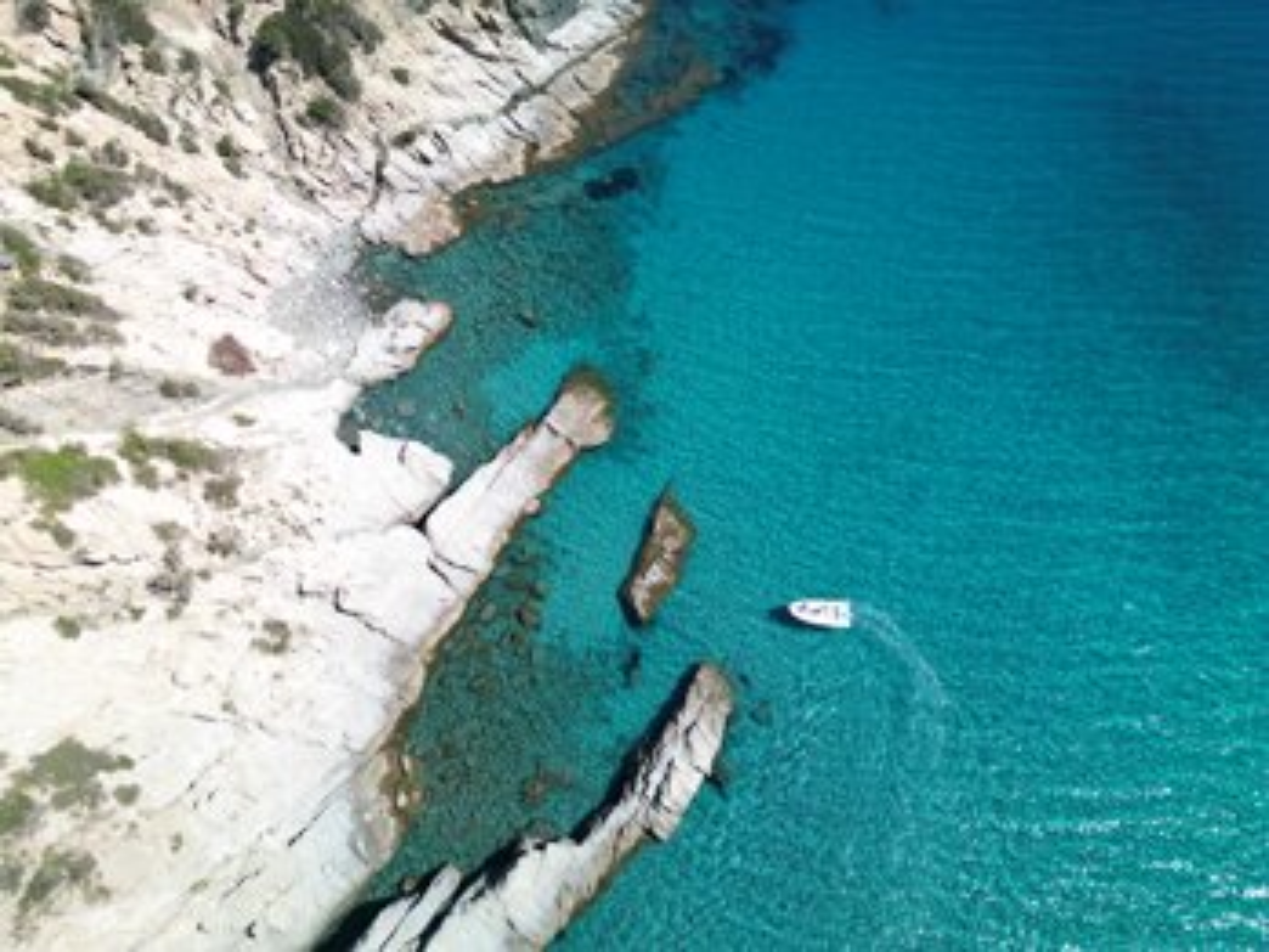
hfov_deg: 71.6
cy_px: 476
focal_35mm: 24
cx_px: 634
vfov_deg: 56.8
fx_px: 880
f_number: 1.7
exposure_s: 1/25
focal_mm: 6.72
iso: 100
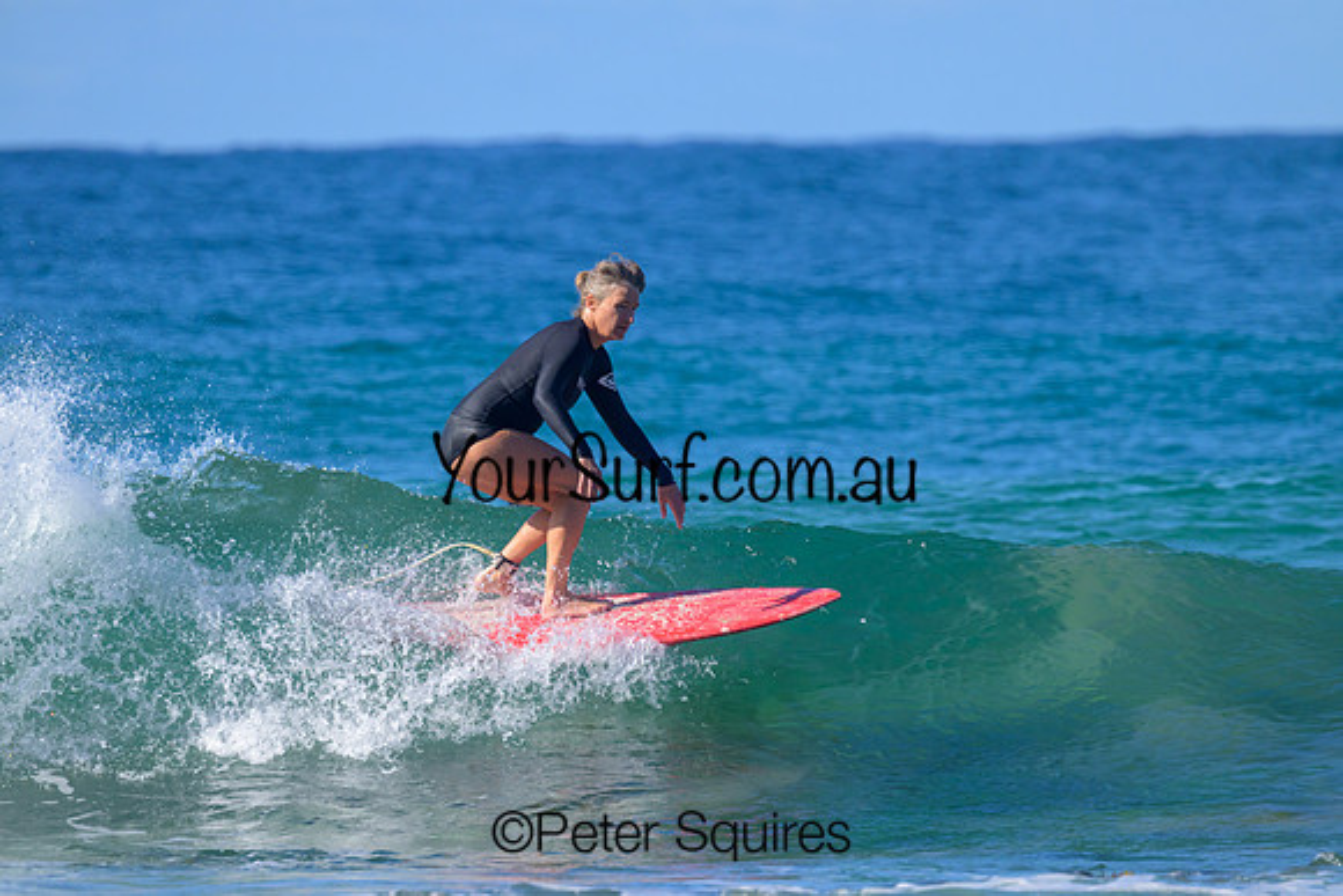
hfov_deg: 3.3
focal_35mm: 620
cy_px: 448
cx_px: 672
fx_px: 23134
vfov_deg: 2.2
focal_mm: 620
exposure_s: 1/2000
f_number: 11
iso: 900
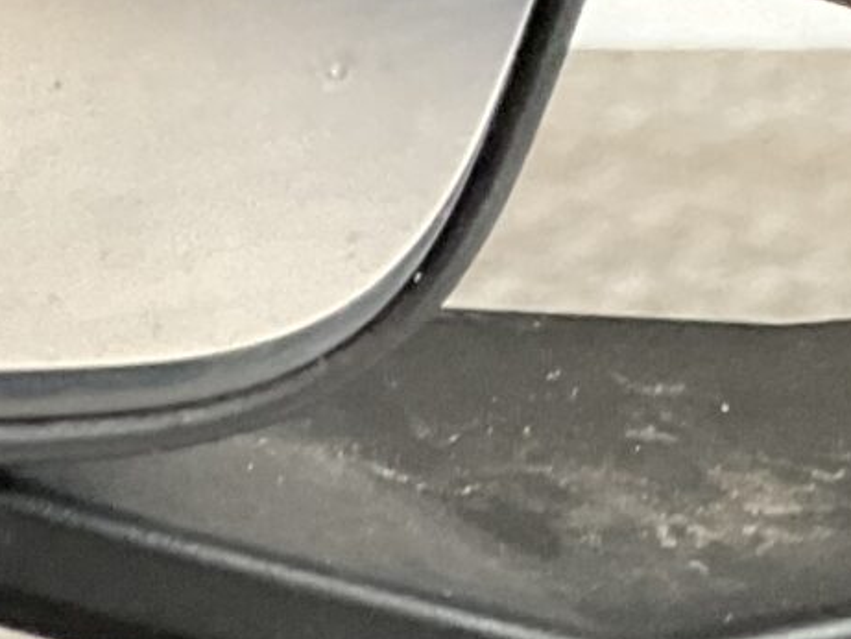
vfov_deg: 8.3
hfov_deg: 10.4
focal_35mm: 161
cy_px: 1636
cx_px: -1250
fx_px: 3959
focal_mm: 3
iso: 125
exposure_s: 1/50
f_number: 1.8
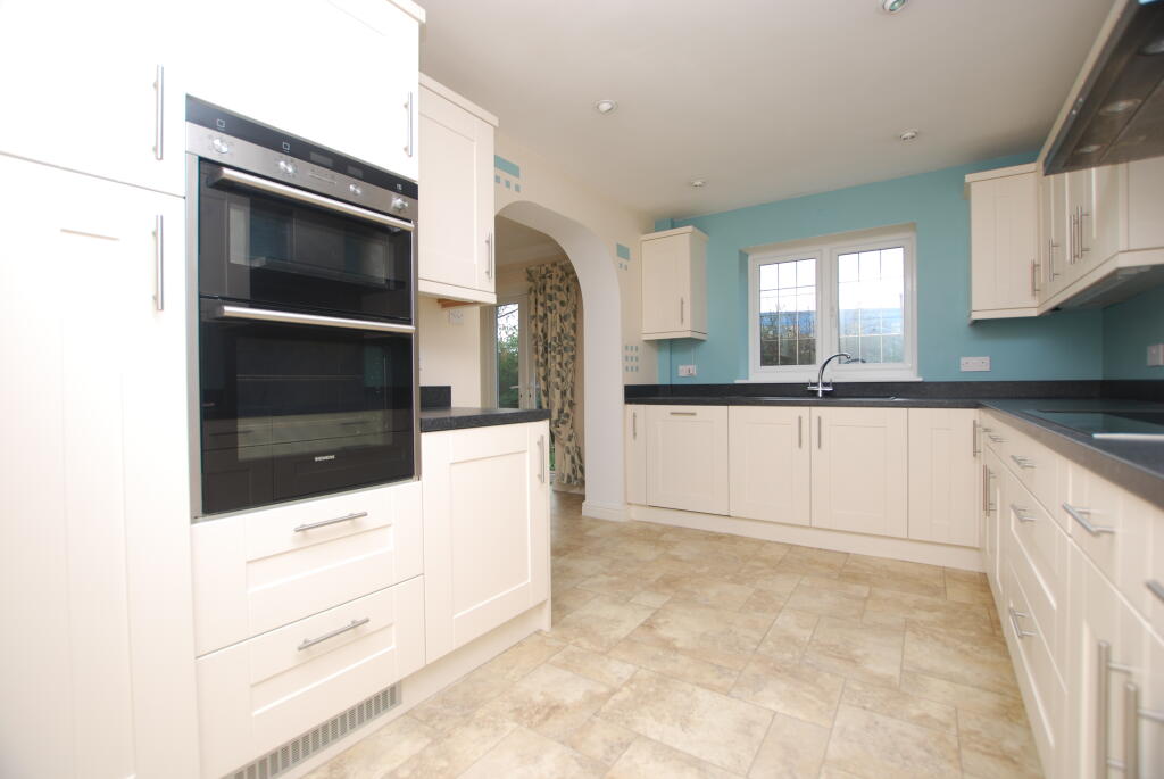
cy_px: 390
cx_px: 582
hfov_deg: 100.3
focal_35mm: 15
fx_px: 485
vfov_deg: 77.5
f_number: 4
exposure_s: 1/60
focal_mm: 10
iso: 100
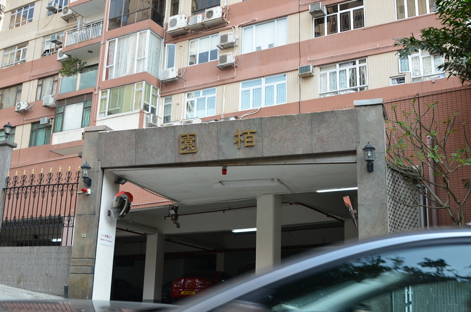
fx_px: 548
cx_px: 236
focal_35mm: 42
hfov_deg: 46.5
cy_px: 156
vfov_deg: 31.7
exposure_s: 1/125
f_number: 5.6
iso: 200
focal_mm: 28
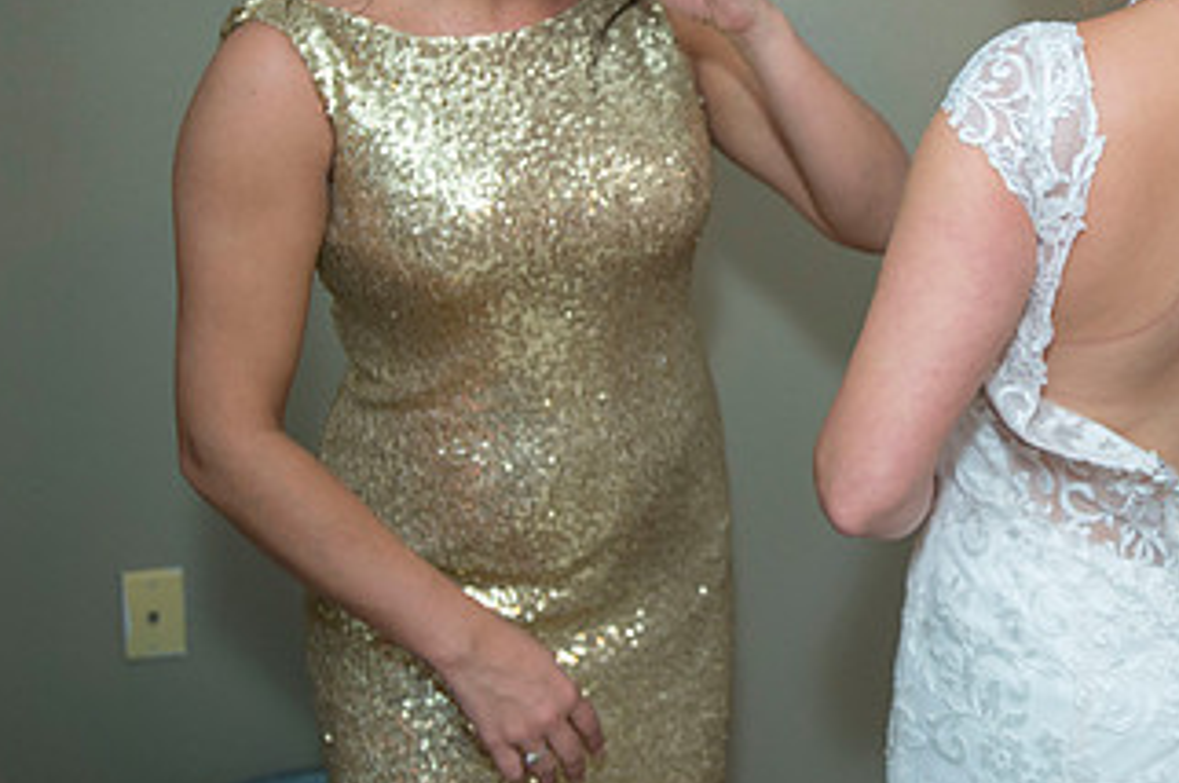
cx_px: 996
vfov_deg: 24.6
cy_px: 157
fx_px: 1767
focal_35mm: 54
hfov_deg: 35.3
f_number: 3.5
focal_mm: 30
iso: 1250
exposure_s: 1/200
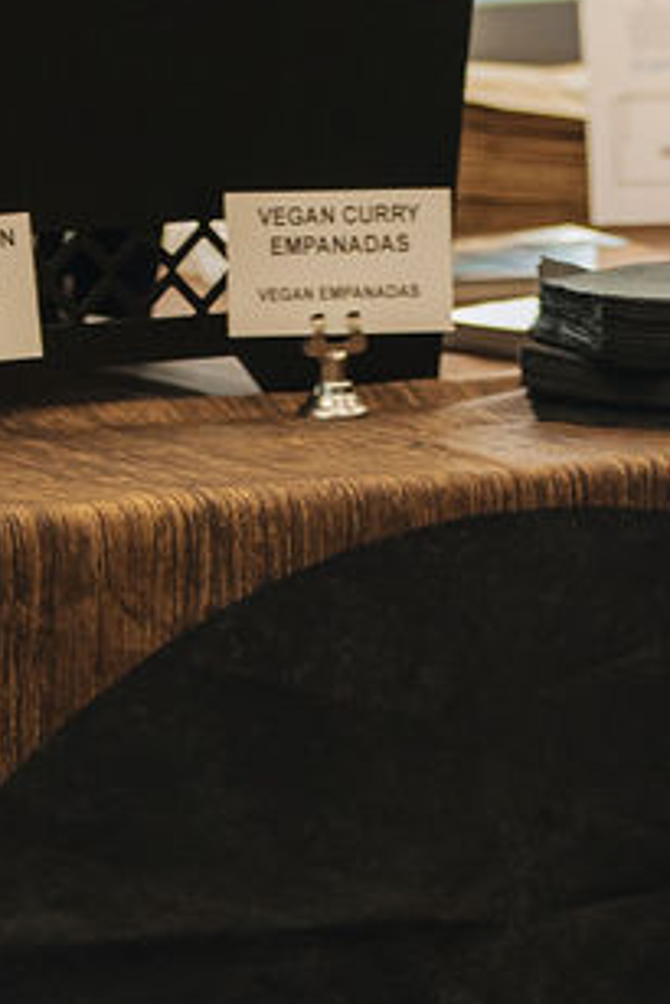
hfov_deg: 2.8
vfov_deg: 4.2
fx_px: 13802
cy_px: 684
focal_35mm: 495
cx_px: 173
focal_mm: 99
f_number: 2.8
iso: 1250
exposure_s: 1/200
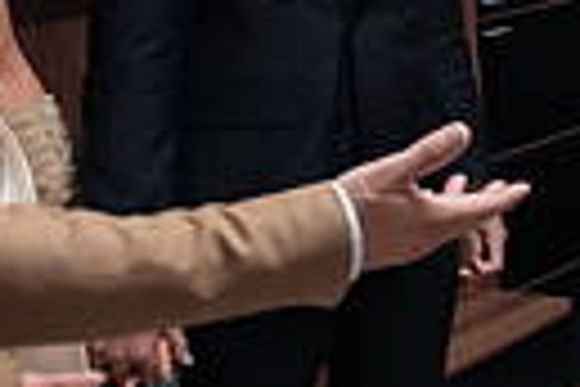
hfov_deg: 19.1
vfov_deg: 15.5
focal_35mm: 86
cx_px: 983
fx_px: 1385
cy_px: -27
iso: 1600
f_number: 2.8
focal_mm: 15
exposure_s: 1/200
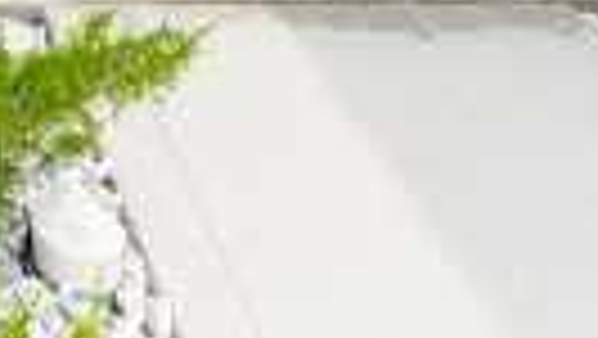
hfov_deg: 21.7
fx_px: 1317
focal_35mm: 83
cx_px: -283
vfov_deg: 10.3
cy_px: -699
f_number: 5
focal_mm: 14
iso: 100
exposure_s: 1/400
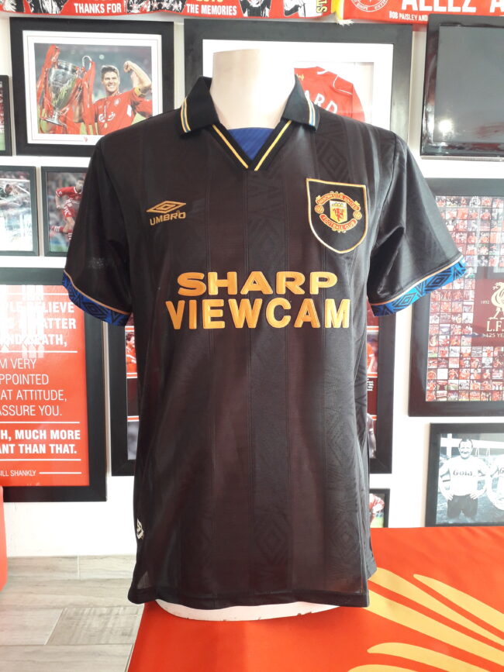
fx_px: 524
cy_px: 336
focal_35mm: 27
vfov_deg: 65.3
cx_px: 252
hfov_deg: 51.3
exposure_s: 1/50
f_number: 1.9
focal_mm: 3.6
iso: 125
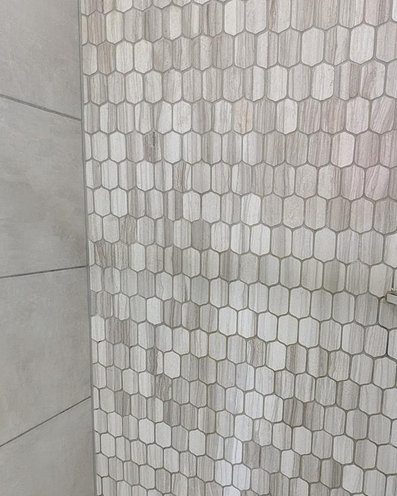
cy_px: 277
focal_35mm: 22
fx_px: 323
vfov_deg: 74.8
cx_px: 316
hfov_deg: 58.4
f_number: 1.95
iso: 148
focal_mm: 2.23
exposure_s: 1/24
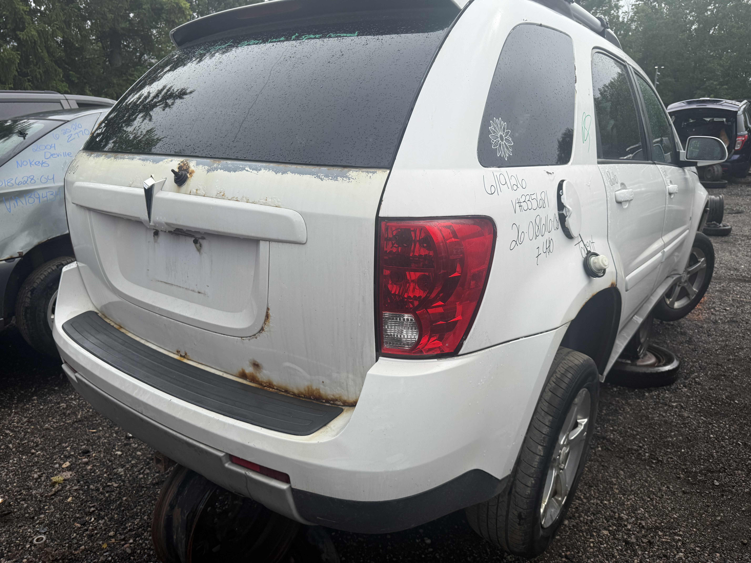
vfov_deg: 56.8
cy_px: 282
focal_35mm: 24
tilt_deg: -14.8
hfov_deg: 71.6
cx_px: 376
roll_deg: +0.7
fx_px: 521
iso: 80
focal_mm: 6.76
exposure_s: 1/3145
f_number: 1.78
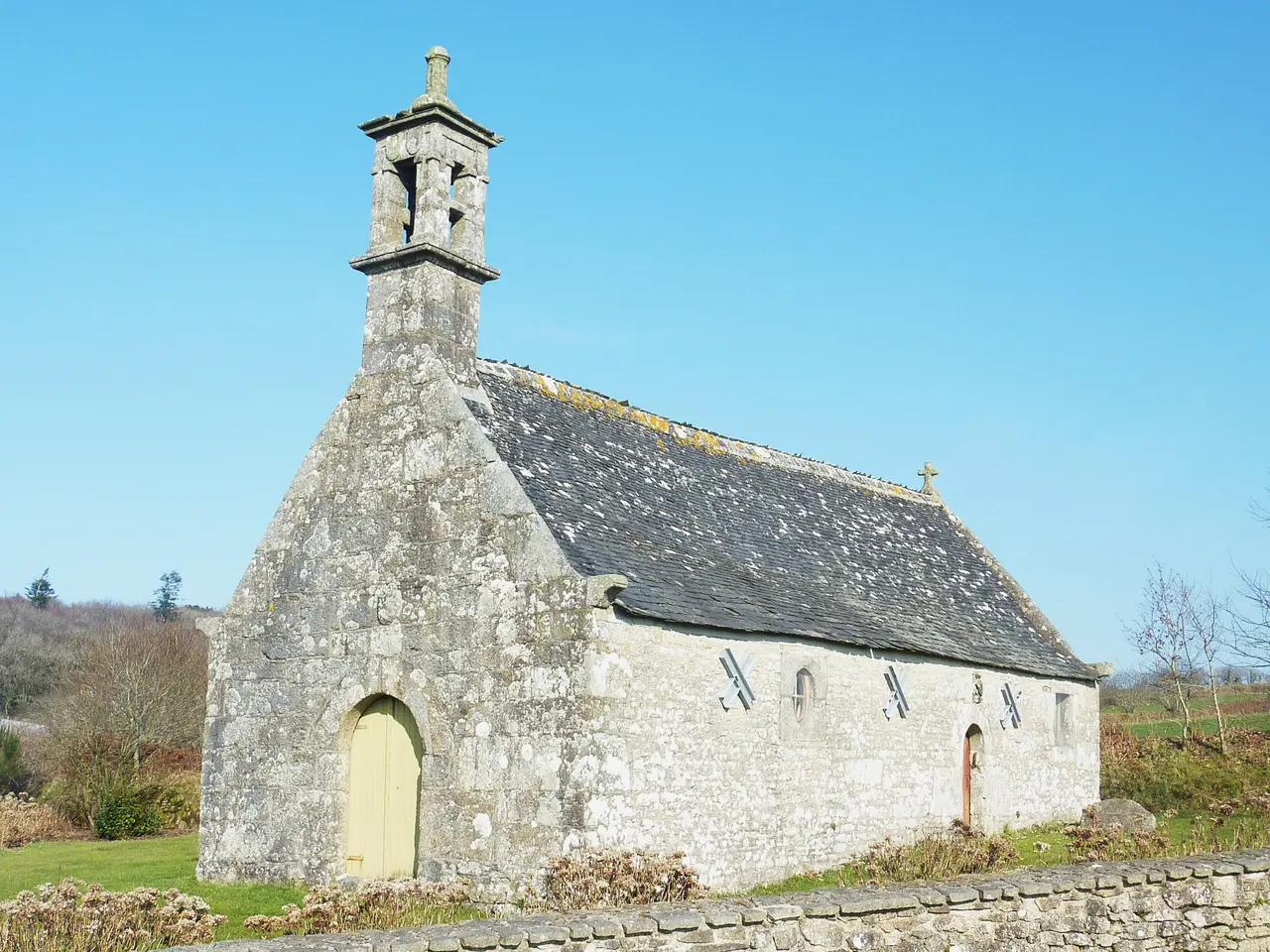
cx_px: 635
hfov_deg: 44.8
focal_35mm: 42
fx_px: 1541
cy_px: 476
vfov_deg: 34.3
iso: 80
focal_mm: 5.7
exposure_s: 1/500
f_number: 4
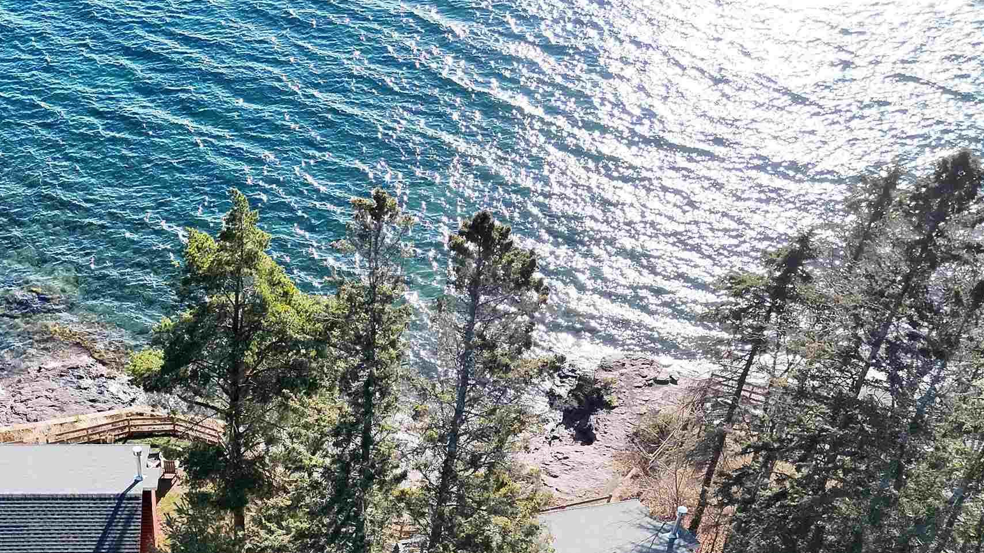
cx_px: 290
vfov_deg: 24.3
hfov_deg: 42.8
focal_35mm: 47
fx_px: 1226
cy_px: 552
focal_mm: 6.72
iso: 400
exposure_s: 1/3200
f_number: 1.7
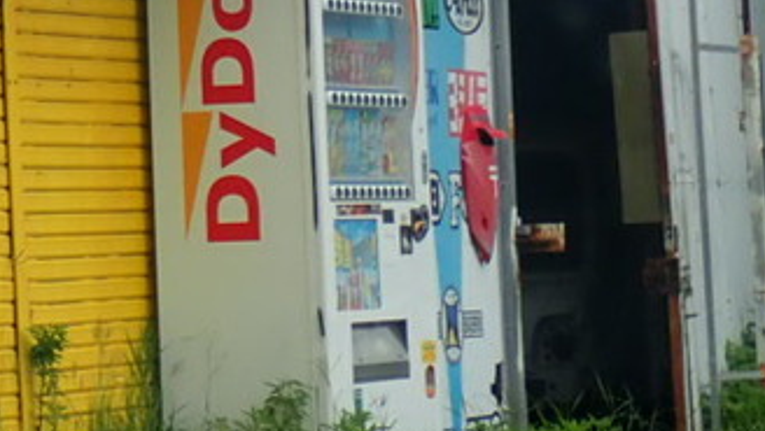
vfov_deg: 5.1
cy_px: -263
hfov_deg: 9.0
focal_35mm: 238
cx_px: -61
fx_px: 4831
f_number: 4
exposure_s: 1/250
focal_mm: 12.6
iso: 100
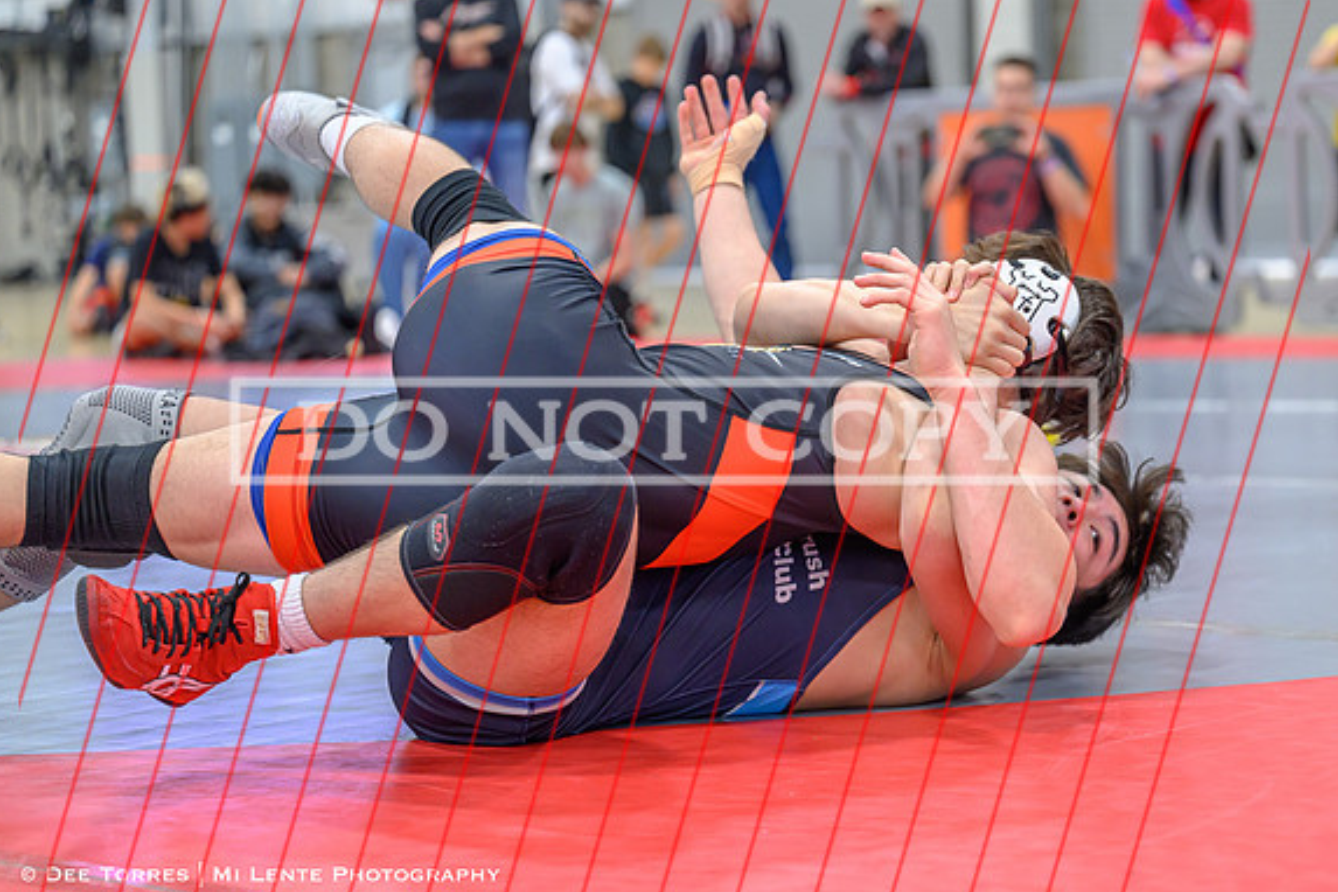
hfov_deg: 23.1
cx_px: 804
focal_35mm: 88
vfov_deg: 15.5
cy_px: 498
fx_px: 3270
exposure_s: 1/640
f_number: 2.8
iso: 2000
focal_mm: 70
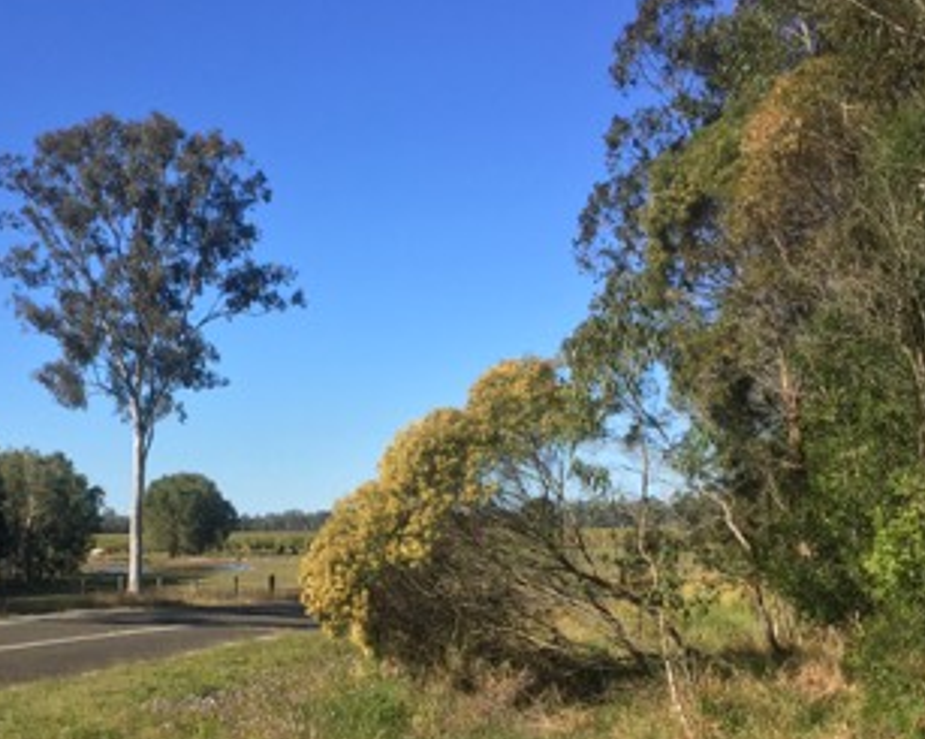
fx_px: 1313
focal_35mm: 48
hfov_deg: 38.6
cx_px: 359
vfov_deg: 30.9
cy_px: 555
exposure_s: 1/1464
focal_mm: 4.15
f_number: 2.2
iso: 32
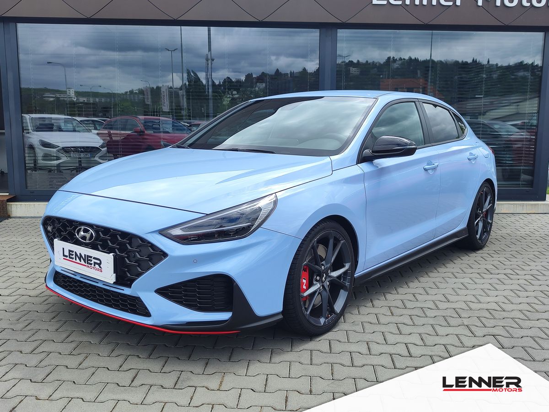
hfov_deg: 73.9
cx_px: 274
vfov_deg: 58.9
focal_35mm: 23
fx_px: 365
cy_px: 206
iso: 50
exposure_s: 1/536
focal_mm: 7.01
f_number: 1.69
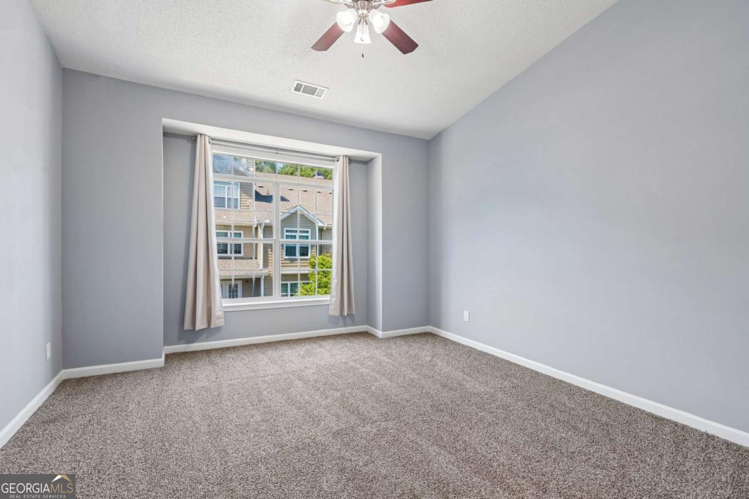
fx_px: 333
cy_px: 250
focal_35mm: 16
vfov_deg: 73.7
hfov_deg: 96.7
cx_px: 374
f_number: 8
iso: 200
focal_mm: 16
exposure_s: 1/25
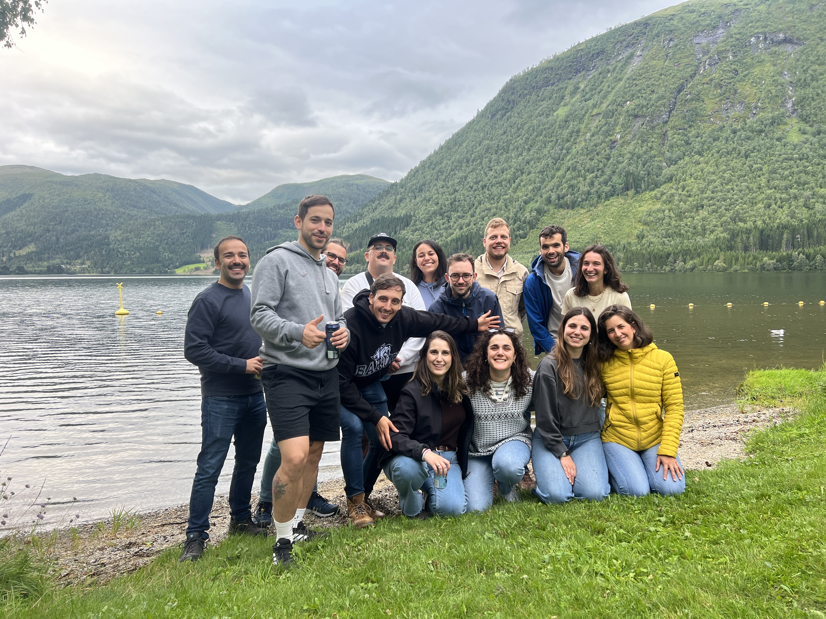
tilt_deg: -3.6
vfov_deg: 53.1
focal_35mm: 26
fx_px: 620
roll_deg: +0.5
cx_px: 413
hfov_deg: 67.3
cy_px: 310
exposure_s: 1/207
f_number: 1.5
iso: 50
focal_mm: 5.7
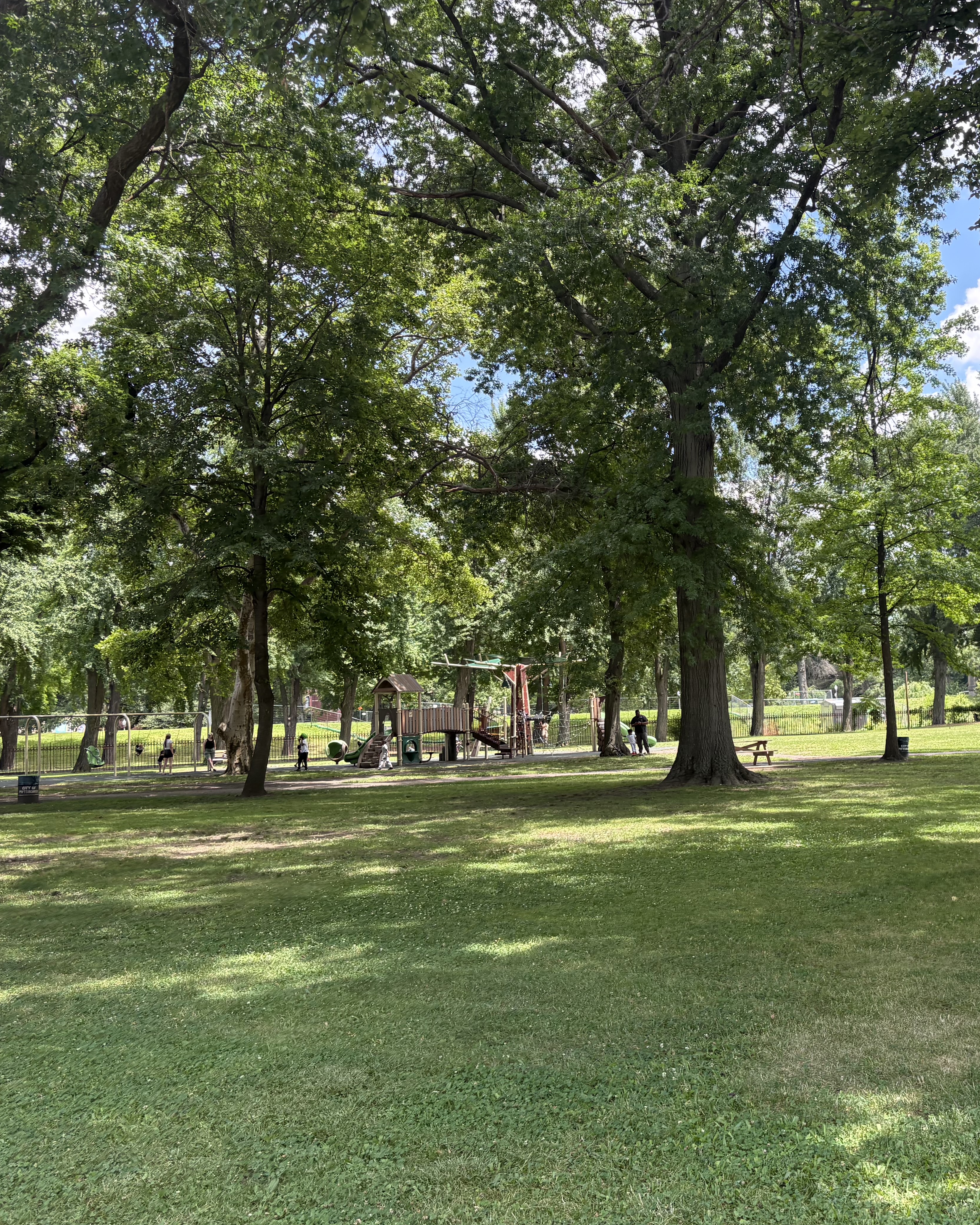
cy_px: 622
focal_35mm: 35
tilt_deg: +5.4
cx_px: 692
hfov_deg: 41.4
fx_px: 1269
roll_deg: +0.1
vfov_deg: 51.5
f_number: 1.6
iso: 64
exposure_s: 1/492
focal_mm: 5.96
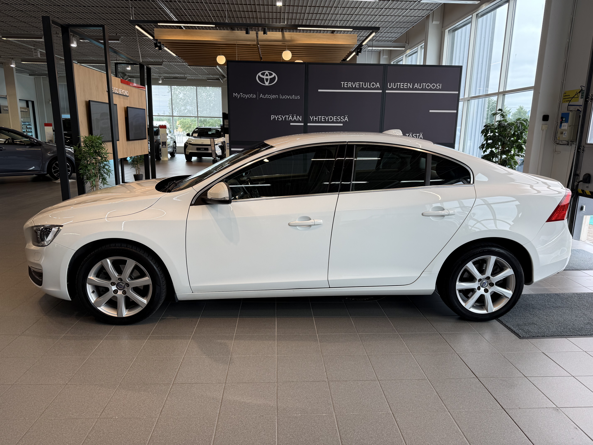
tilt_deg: -12.2
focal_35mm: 24
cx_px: 296
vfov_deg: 56.8
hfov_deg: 71.6
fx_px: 411
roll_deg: -0.7
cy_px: 222
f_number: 1.78
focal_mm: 6.76
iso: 64
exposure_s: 1/251
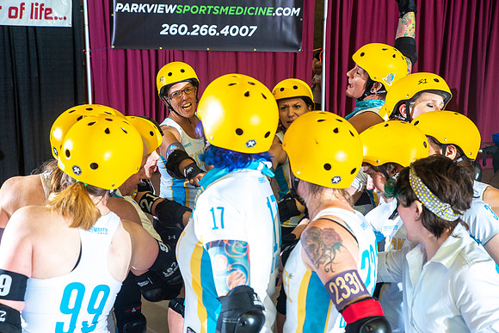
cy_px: 166
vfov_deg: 24.6
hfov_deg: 36.2
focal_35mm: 55
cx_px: 250
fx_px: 763
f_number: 7.1
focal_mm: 55
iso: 1600
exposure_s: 1/160
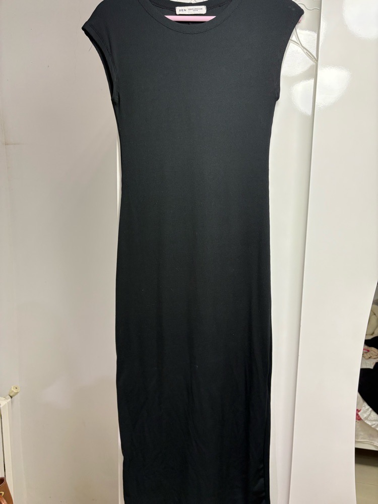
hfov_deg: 53.1
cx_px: 189
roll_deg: -1.7
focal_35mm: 26
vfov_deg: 67.3
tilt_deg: -8.7
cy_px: 252
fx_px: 379
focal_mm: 5.96
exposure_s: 1/100
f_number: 1.6
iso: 100
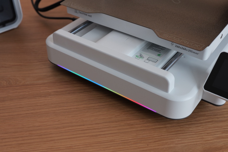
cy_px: 76
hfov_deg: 42.7
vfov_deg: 29.2
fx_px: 291
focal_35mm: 46
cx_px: 114
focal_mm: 35
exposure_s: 1/400
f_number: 4.5
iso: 500
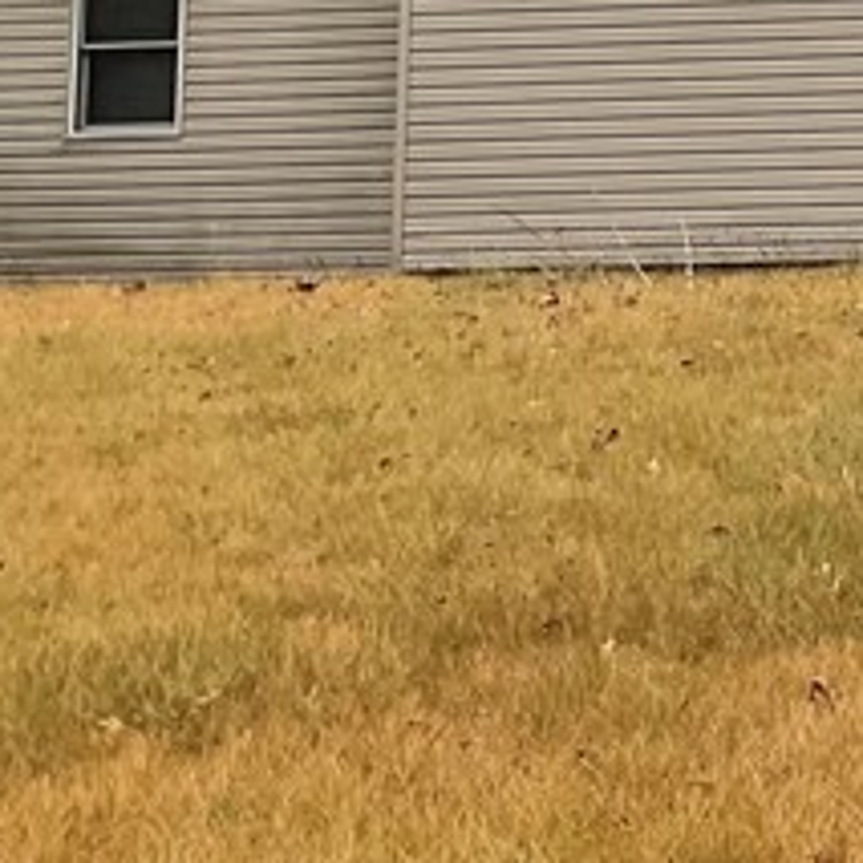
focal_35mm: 123
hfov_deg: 12.3
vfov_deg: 14.0
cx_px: 1791
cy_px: 93
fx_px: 3469
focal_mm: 3
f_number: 1.8
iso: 16
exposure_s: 1/272
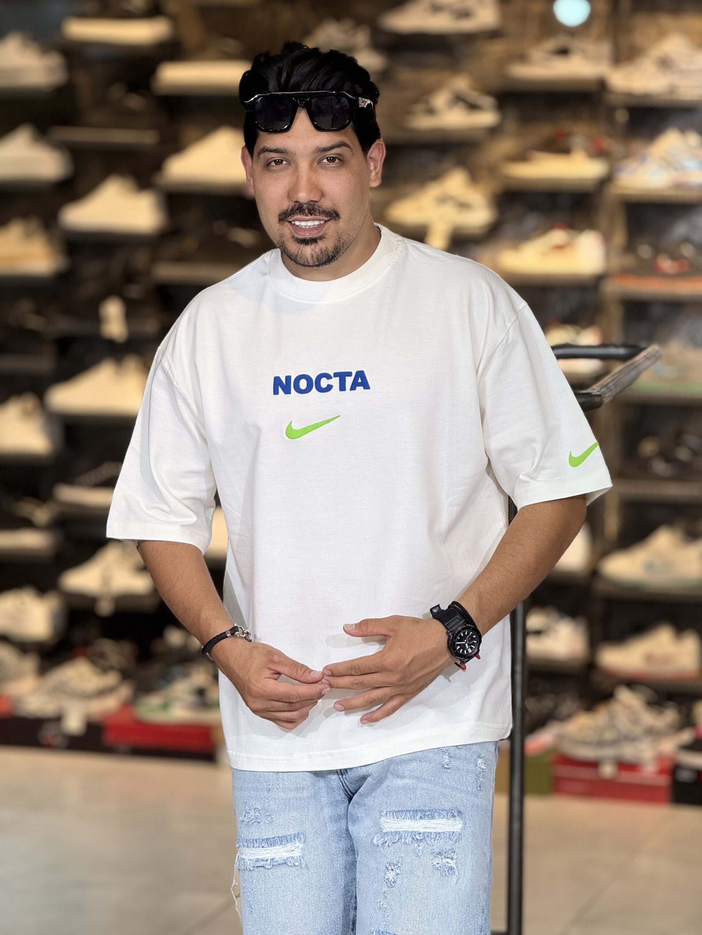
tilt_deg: -5.7
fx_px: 3245
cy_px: 468
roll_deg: -1.4
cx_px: 351
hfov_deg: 12.3
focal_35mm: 120
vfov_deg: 16.4
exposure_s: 1/100
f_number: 2.8
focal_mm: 15.66
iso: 100
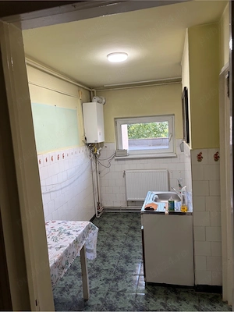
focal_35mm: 26
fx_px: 234
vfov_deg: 67.3
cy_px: 156
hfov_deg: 53.1
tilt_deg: -6.9
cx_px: 117
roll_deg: +3.6
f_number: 1.6
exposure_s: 1/100
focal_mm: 5.96
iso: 80
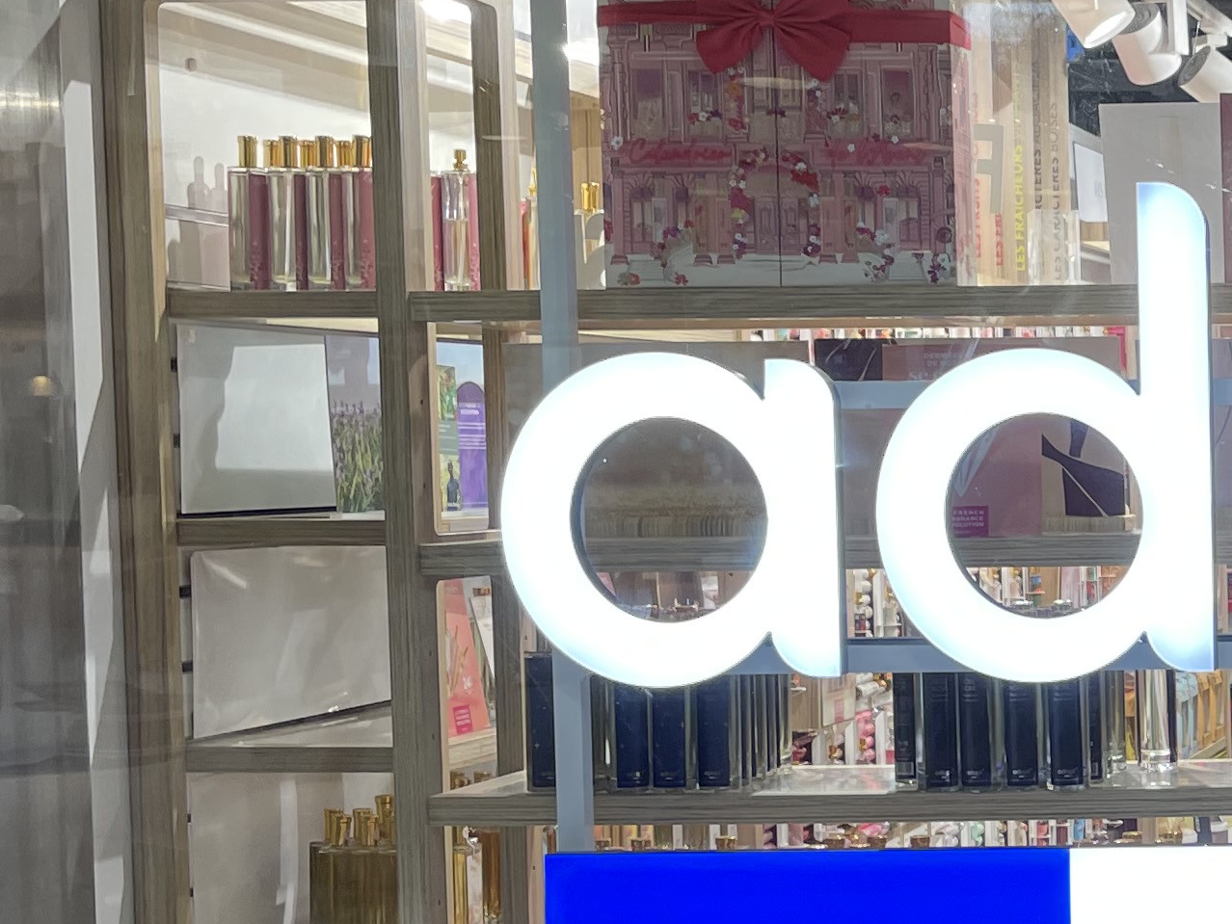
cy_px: 658
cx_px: 1618
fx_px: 2919
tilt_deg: -3.6
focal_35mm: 82
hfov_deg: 21.5
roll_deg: +0.9
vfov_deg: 17.9
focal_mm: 4.2
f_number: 1.6
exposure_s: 1/115
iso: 32
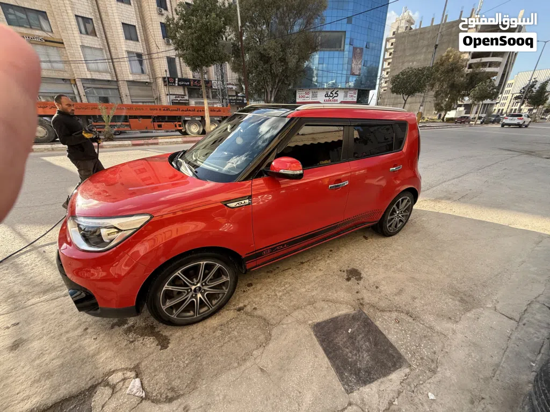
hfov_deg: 102.1
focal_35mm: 14
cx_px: 275
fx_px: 222
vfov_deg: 85.7
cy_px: 206
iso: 50
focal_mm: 2.22
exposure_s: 1/324
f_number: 2.2
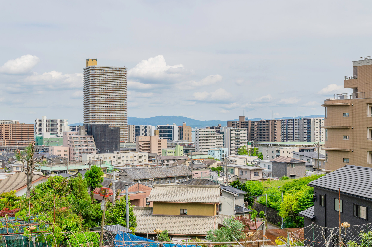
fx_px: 480
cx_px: 186
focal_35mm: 46
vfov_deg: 28.8
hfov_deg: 42.4
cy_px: 124
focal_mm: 31
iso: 100
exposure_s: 1/400
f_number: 8
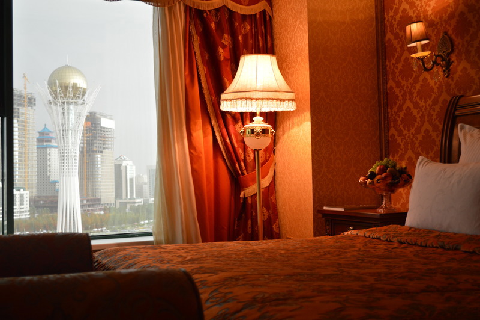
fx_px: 639
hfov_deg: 41.1
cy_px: 160
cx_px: 240
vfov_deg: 28.0
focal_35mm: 48
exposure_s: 1/25
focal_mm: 32
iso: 400
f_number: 4.8
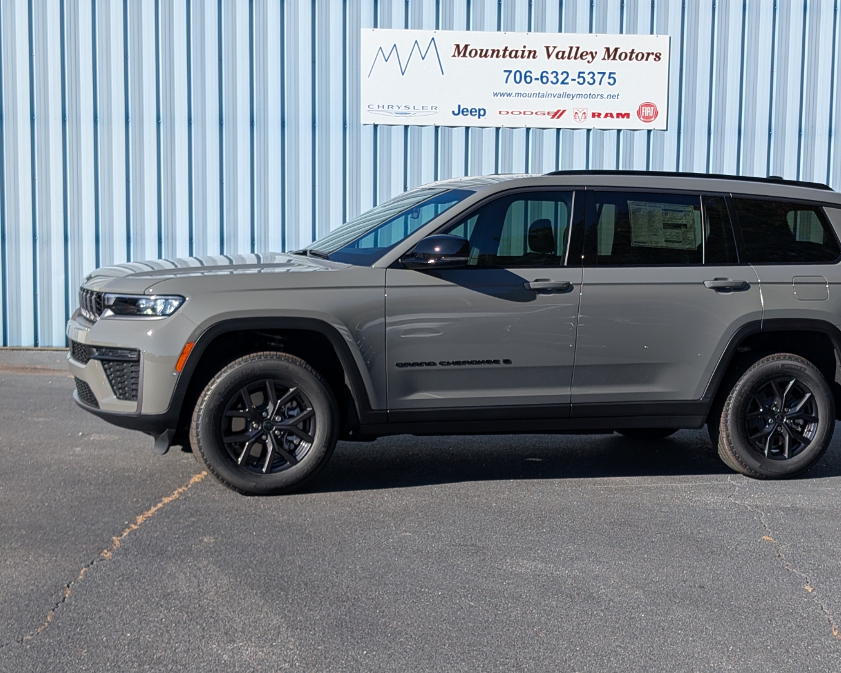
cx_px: 489
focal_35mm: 56
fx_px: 1394
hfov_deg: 33.5
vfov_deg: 27.1
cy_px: 339
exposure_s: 1/1005
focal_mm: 6.9
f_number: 1.68
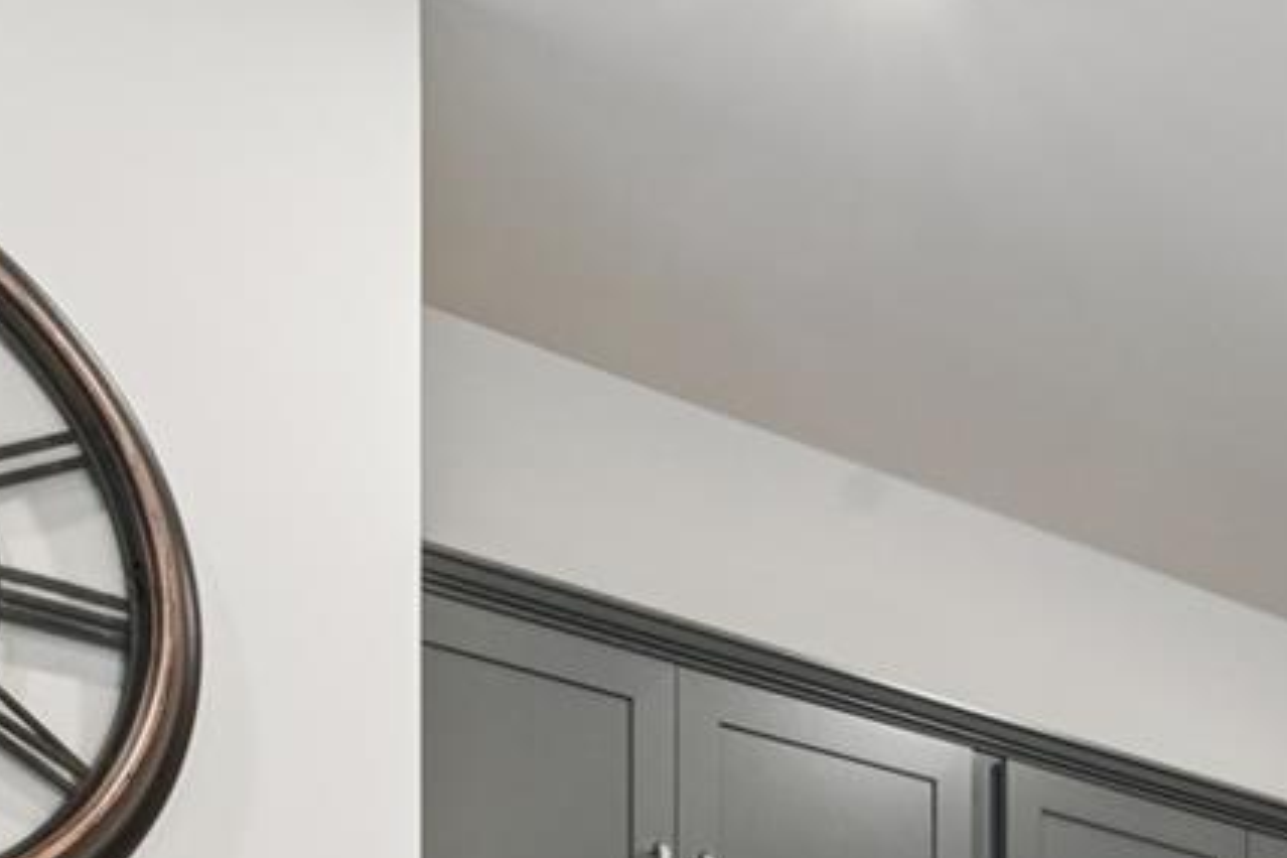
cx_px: 1888
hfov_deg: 21.3
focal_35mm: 81
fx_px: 2907
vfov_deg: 14.1
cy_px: 1708
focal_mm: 16.9
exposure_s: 1/1.67
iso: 200
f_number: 13
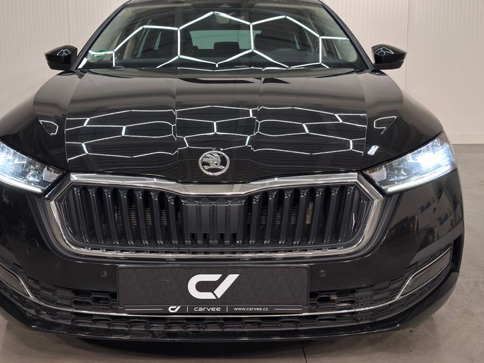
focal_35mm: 41
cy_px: 126
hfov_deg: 45.8
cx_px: 230
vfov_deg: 34.9
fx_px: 573
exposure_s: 1/100
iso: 50
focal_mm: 6.76
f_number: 1.78
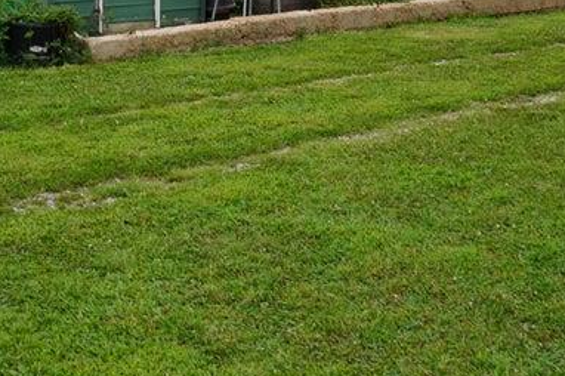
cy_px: -78
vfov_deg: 16.5
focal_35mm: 79
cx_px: 305
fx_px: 1243
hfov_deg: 25.6
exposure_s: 1/160
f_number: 5
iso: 100
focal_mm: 21
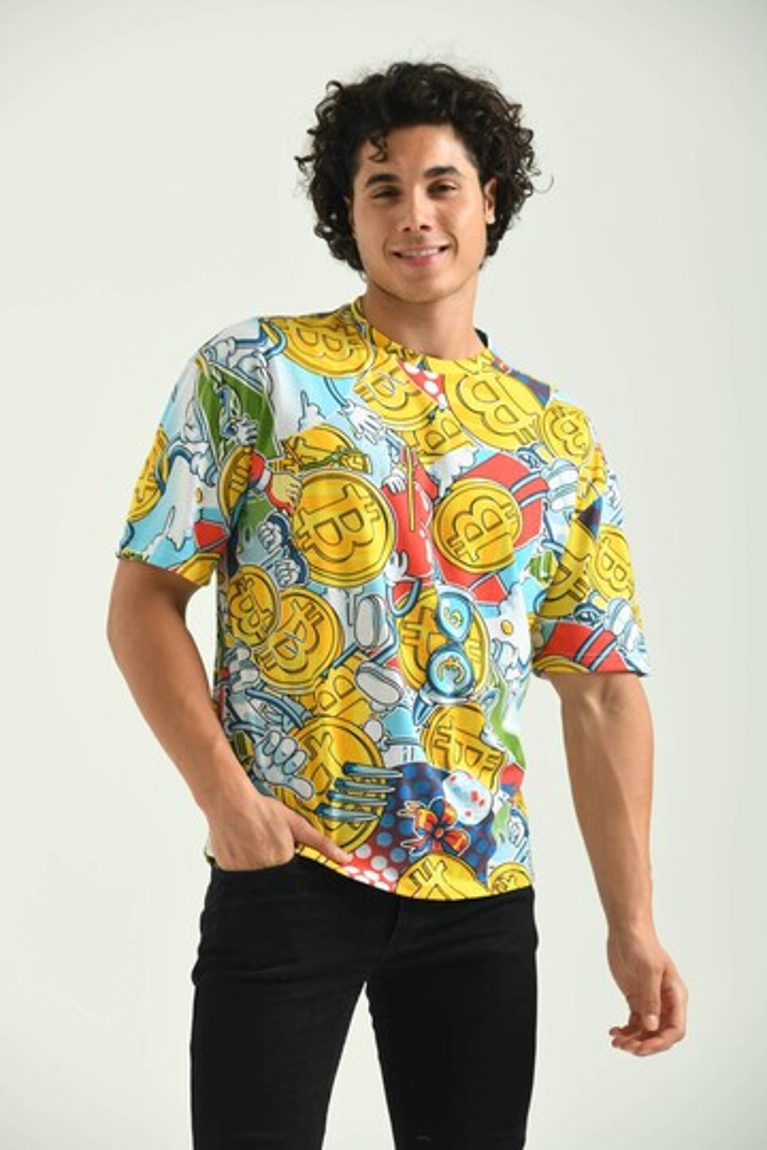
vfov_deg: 15.2
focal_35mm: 135
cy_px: 575
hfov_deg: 10.2
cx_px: 384
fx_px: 4314
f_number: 6.3
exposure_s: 1/160
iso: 100
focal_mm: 135
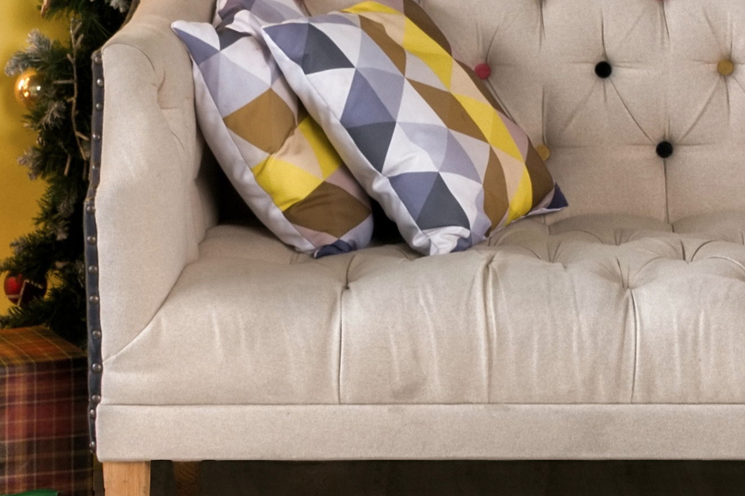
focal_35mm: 163
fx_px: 3373
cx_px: 594
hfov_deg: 12.6
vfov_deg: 8.3
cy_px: 705
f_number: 14
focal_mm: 36
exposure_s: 10
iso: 100
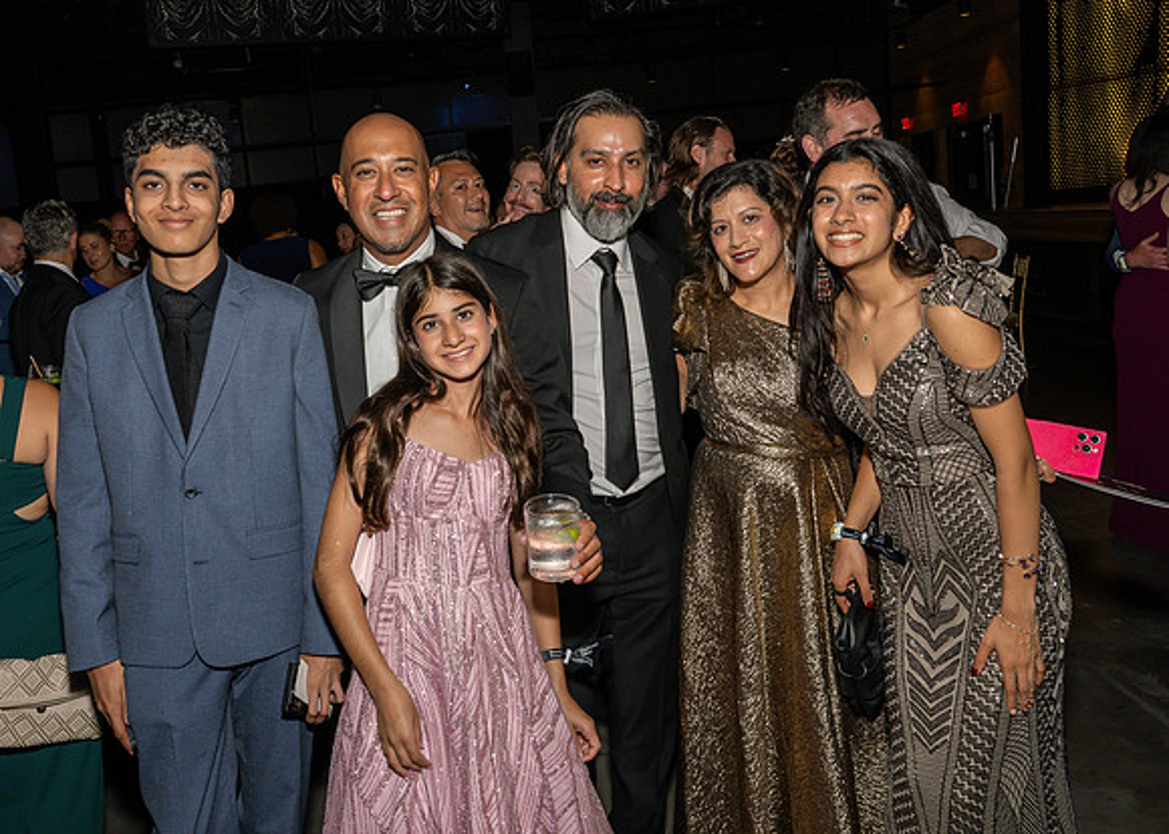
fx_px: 1015
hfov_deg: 59.8
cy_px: 361
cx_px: 547
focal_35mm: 31
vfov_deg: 44.6
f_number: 9
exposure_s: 1/250
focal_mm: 24
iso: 800
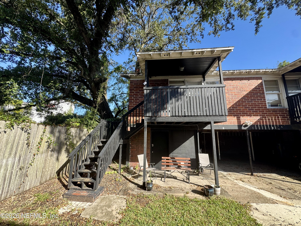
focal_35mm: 14
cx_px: 150
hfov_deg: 102.1
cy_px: 113
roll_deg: -1.1
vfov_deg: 85.7
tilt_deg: +8.9
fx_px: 122
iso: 40
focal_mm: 2.22
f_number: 2.2
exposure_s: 1/302
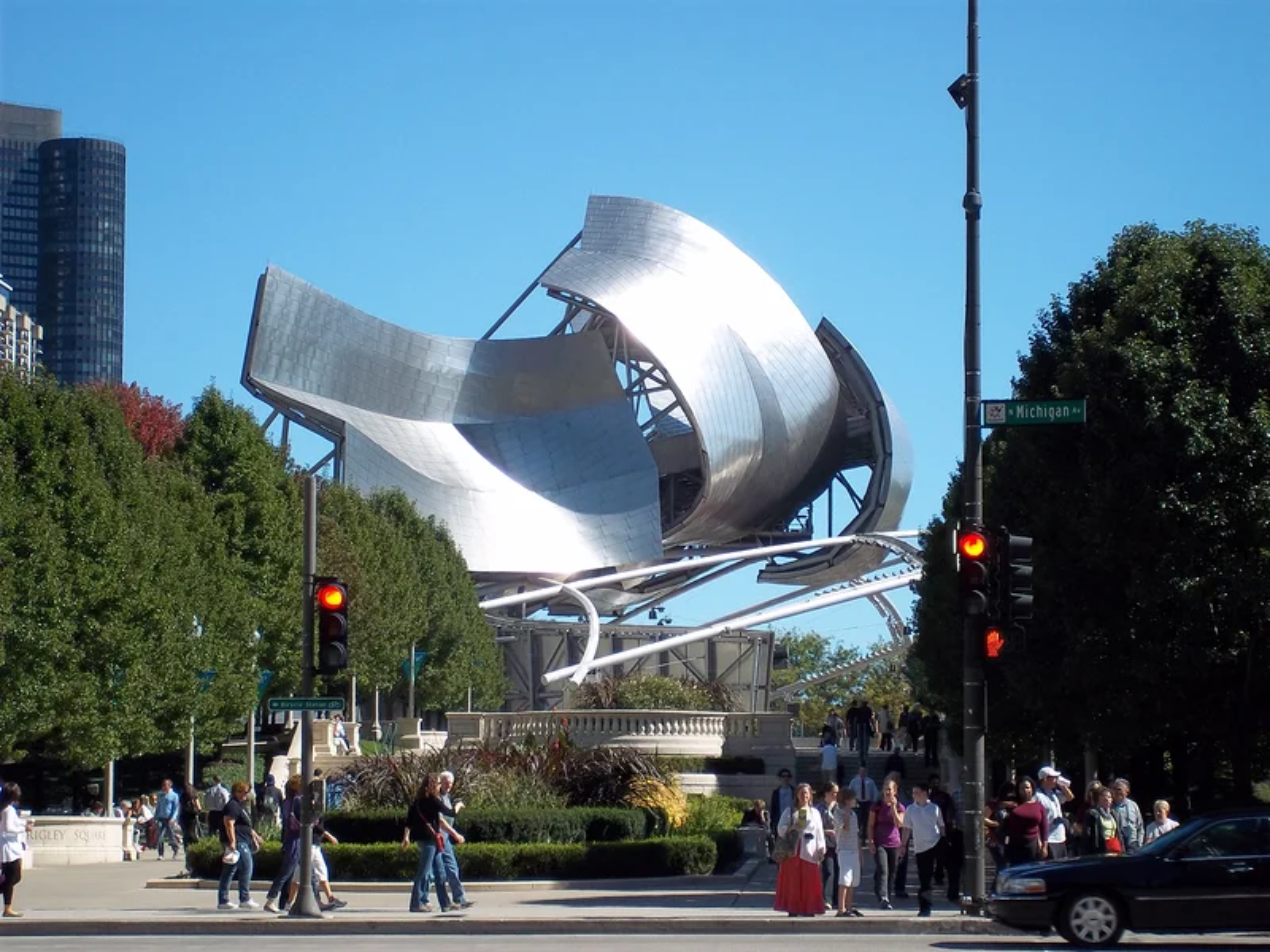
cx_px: 635
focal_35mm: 108
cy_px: 476
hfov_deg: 18.2
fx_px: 3962
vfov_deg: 13.7
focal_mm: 19.5
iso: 80
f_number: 5.6
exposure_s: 1/400
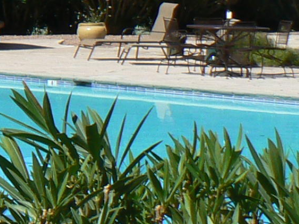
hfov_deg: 9.5
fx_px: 1634
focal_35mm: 189
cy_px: -22
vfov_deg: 7.8
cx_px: -374
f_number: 8
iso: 80
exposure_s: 1/400
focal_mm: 6
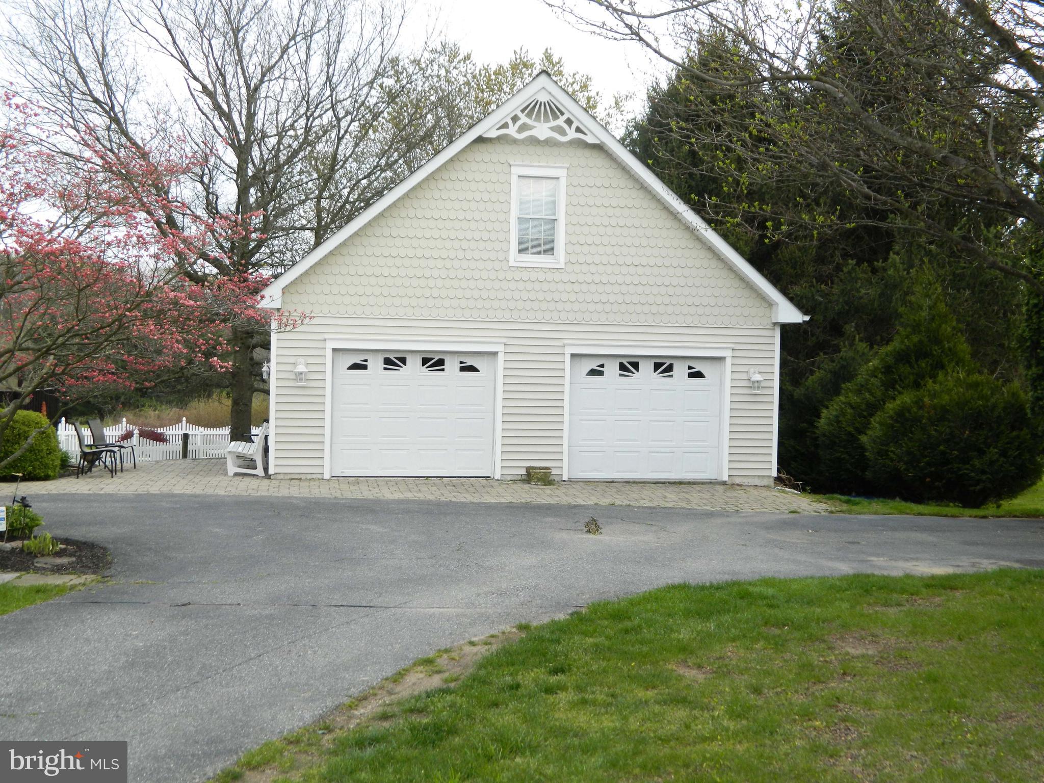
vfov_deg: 35.1
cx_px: 522
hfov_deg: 45.8
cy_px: 392
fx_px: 1237
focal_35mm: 41
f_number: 3.5
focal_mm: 7.3
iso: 110
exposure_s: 1/400
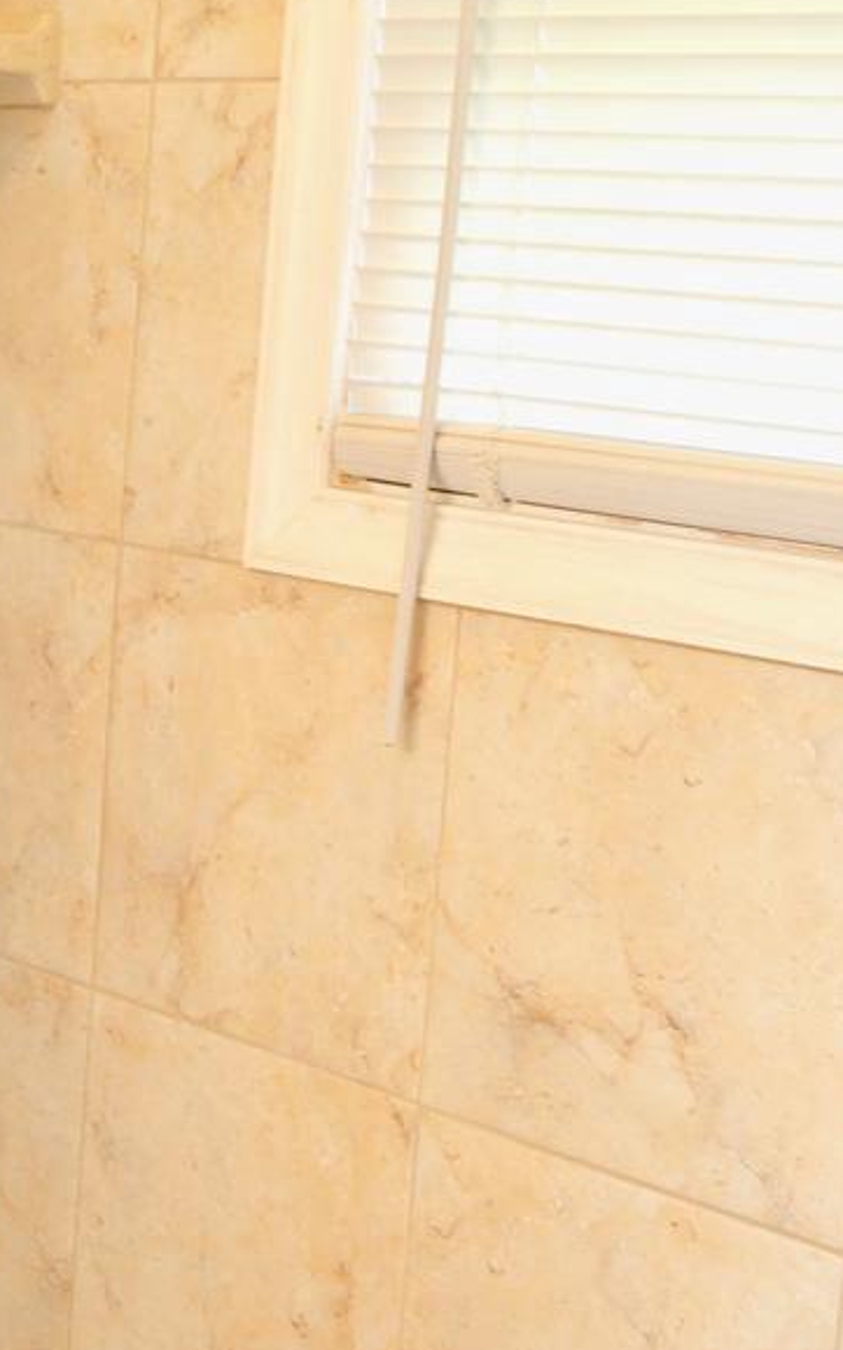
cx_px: 78
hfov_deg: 17.6
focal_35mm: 73
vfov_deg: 28.2
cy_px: 712
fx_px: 2685
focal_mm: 18
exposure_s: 1/60
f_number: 4
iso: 450
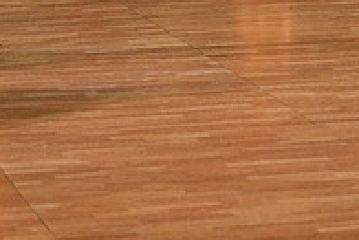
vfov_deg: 5.1
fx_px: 2684
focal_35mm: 269
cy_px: -104
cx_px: 264
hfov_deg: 7.6
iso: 8000
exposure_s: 1/400
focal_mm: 91
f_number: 6.3
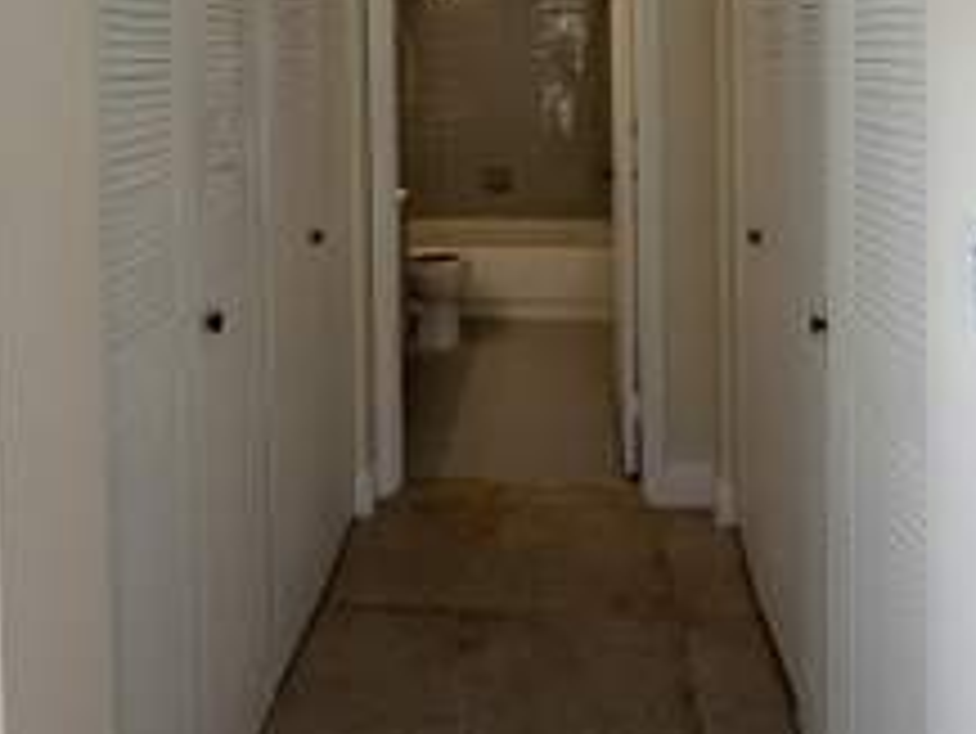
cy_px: 63
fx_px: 875
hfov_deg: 58.3
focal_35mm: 31
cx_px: 495
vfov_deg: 41.6
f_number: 2.2
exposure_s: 1/121
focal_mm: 2.22
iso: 80
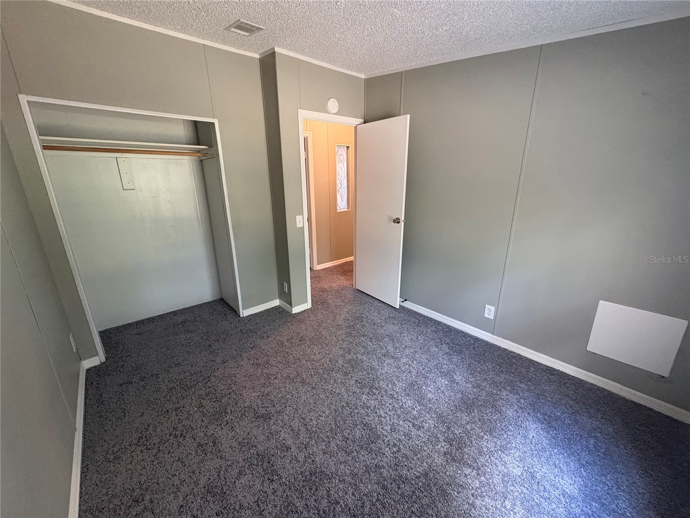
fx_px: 279
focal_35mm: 14
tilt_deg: -13.8
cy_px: 259
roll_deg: +1.1
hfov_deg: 102.1
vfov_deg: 85.7
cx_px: 345
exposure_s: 1/60
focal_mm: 2.22
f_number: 2.2
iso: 500
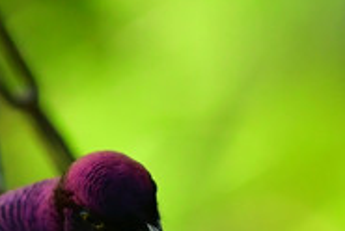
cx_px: 62
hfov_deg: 1.5
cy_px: 364
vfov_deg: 1.0
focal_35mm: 1382
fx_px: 13265
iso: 2000
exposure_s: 1/1000
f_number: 2.8
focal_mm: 200
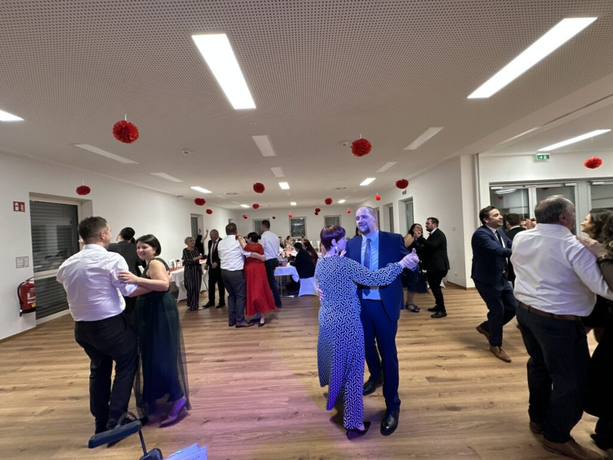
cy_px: 230
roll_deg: +2.3
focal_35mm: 14
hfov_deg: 102.1
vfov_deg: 85.7
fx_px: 248
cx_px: 306
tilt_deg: +1.7
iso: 200
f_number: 2.2
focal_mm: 2.22
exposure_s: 1/50
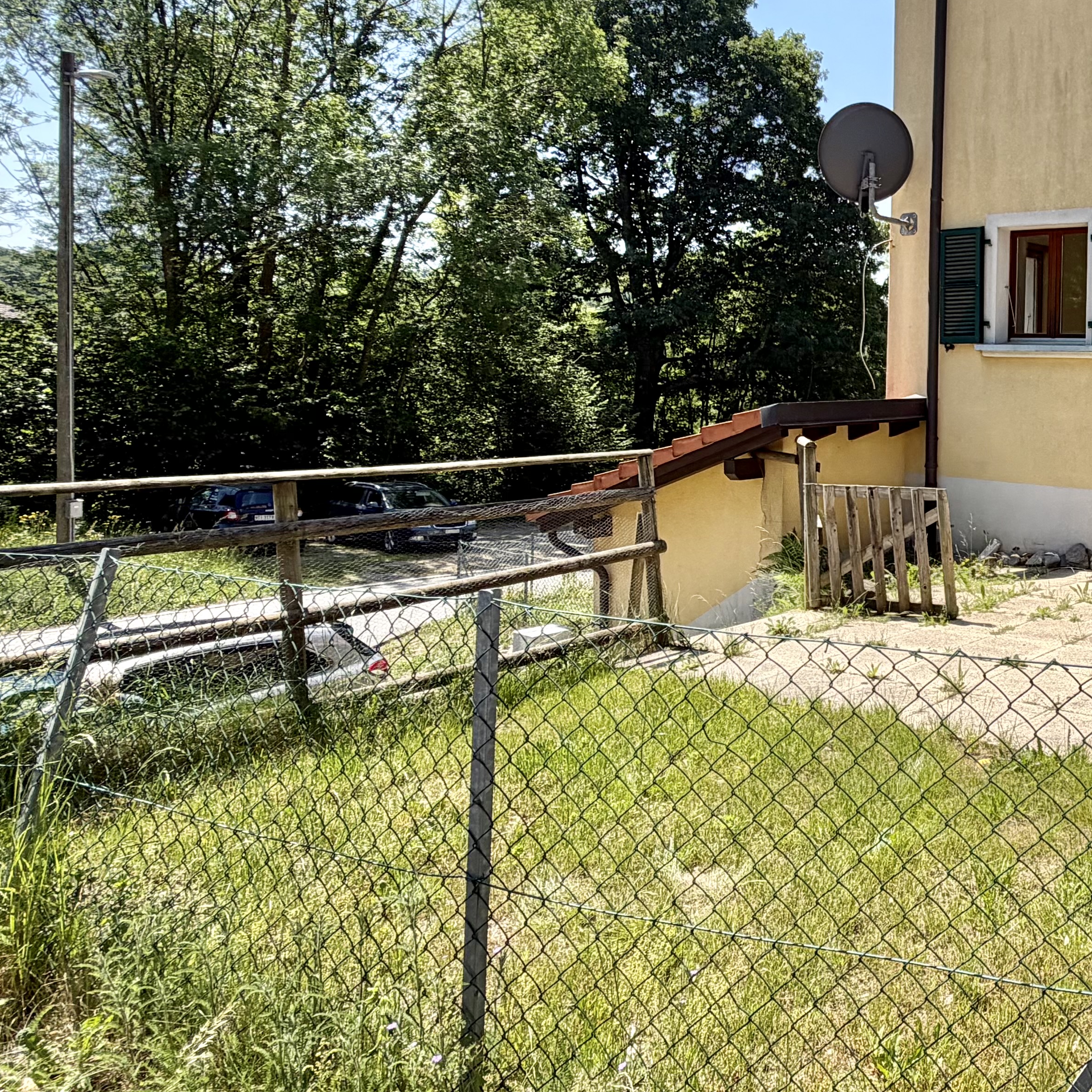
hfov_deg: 45.8
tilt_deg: -0.5
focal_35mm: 30
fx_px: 1071
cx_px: 1084
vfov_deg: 53.2
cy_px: 381
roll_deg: -1.1
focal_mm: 2.22
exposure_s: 1/770
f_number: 2.2
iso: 32
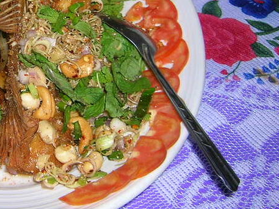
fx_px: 564
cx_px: 7
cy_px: 40
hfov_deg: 26.5
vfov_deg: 20.7
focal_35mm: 70
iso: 50
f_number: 2.9
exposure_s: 1/60.1
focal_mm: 5.7
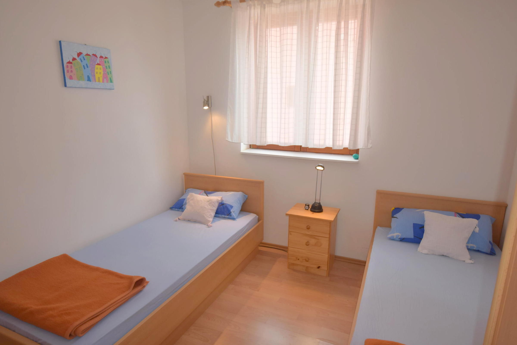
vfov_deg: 59.5
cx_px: 258
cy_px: 172
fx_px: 302
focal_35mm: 21
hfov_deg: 81.2
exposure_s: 1/125
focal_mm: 14
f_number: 5.6
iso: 320
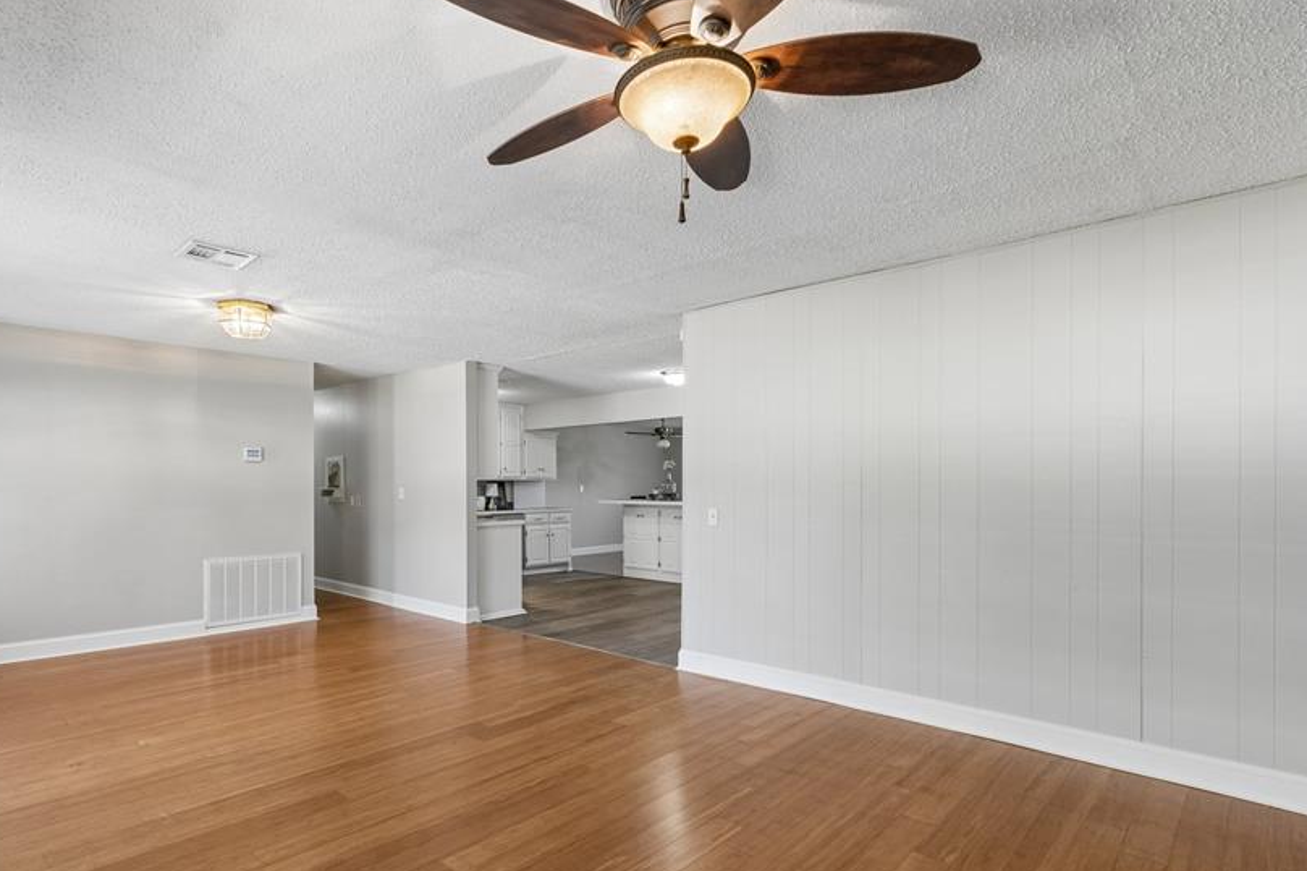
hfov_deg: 86.5
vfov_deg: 64.2
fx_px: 689
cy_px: 500
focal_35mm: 19
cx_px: 572
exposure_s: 1/20
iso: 200
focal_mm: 10
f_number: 7.1
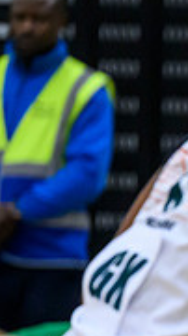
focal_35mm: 972
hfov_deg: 1.2
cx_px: 581
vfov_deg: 2.2
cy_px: 319
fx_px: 8630
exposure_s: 1/1000
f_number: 3.2
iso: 4000
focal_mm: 200
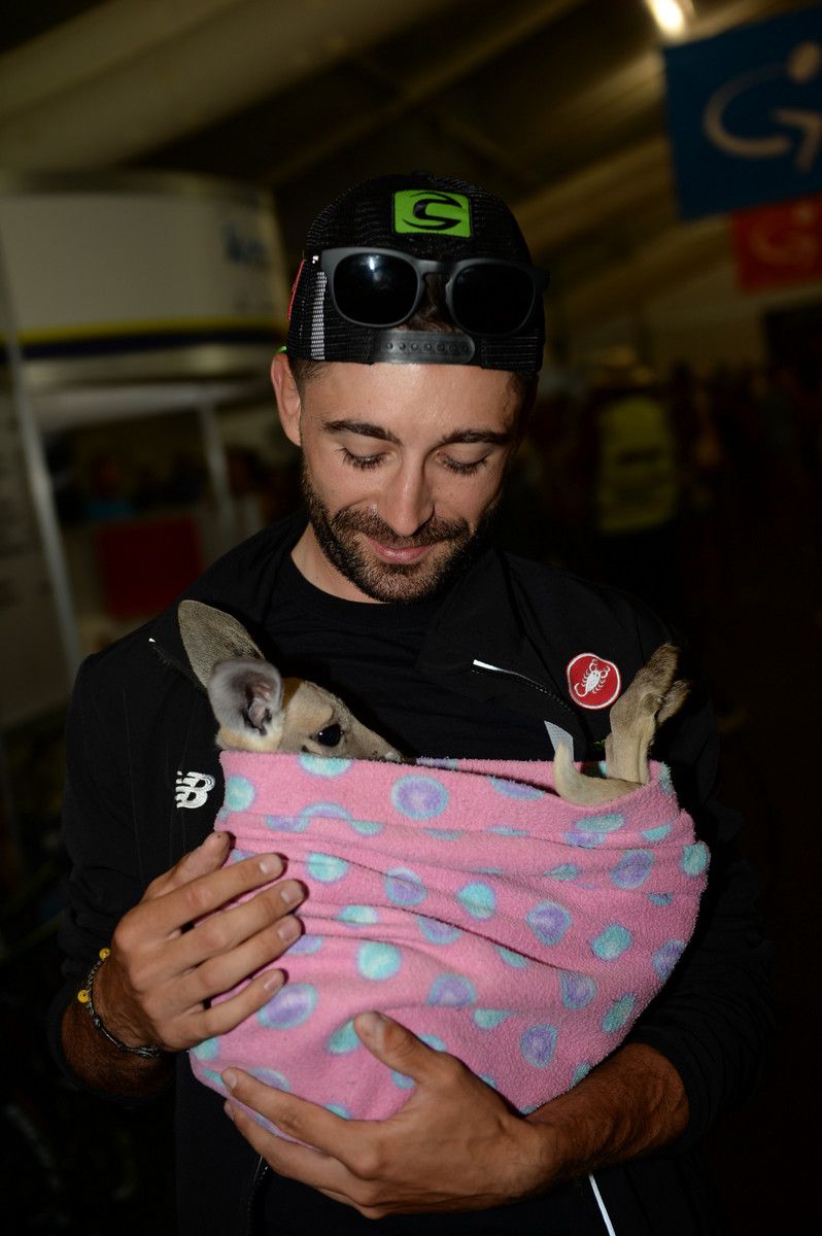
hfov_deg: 28.0
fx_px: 1647
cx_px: 411
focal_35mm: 48
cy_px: 618
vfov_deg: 41.1
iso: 200
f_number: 2.8
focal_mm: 48
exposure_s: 1/250
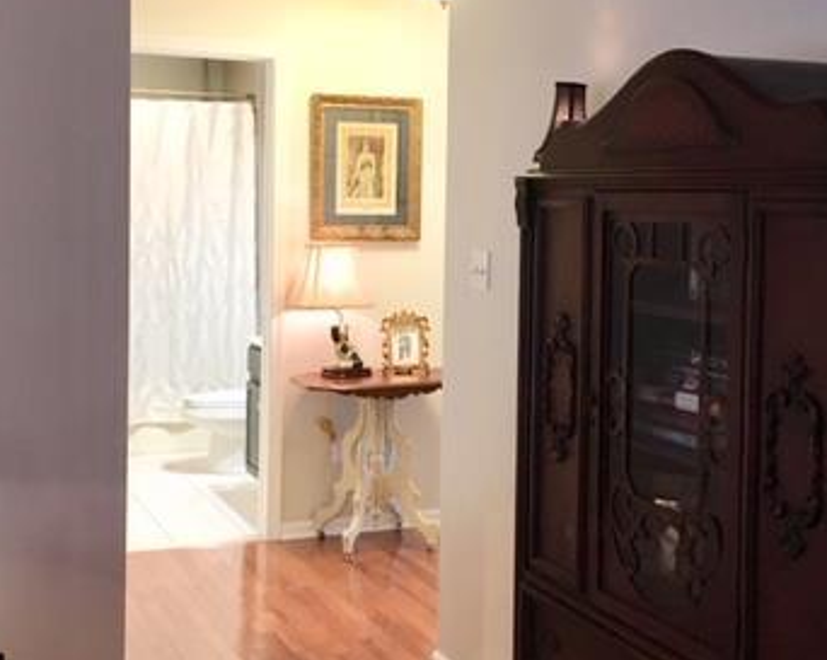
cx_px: 479
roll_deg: -1.4
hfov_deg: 35.3
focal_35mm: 53
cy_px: 242
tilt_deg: -4.0
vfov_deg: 28.5
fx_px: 1296
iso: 200
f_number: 2.2
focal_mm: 4.15
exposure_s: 1/24
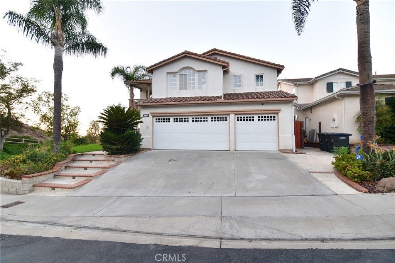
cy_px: 132
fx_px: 175
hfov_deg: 96.8
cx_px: 198
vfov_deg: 73.7
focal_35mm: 16
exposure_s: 1/125
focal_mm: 11
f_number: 5.6
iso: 640
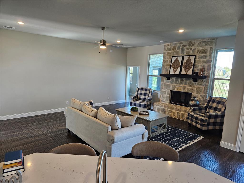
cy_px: 92
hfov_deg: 73.9
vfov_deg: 58.9
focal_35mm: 23
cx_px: 122
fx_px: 162
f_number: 1.8
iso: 125
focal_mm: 5.4
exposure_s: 1/120
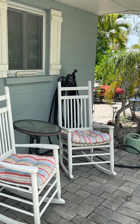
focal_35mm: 36
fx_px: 220
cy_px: 112
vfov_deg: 54.0
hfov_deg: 32.7
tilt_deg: -11.5
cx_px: 3
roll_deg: +0.8
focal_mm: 5.1
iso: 32
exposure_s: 1/1119
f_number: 1.6
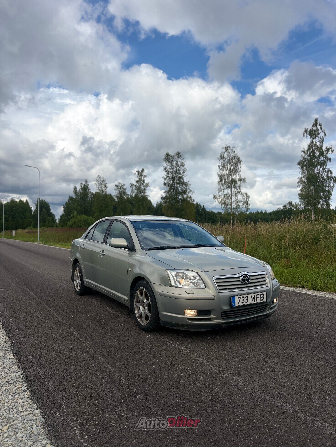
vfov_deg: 67.3
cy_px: 224
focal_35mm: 26
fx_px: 336
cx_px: 168
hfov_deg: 53.1
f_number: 1.6
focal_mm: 5.96
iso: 64
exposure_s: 1/5814
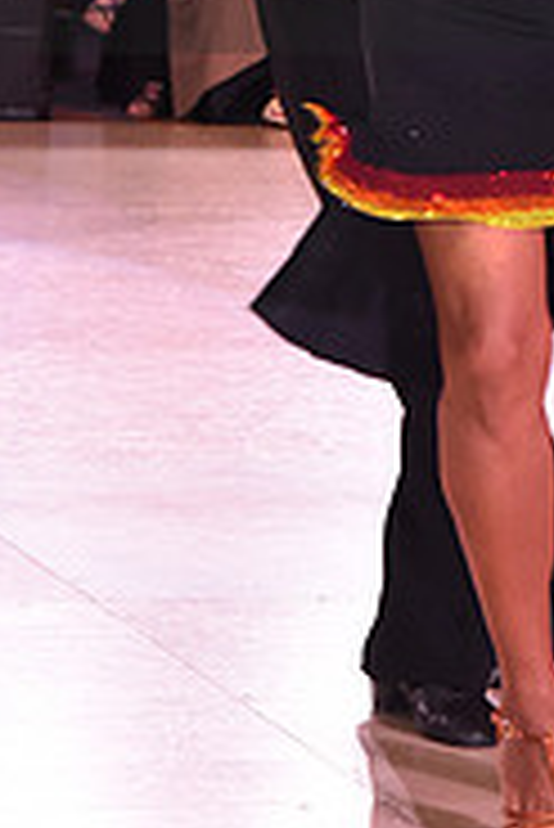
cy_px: -94
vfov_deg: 8.6
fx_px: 5437
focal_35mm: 236
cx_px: 421
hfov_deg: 5.8
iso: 2500
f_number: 6.3
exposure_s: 1/320
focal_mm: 75
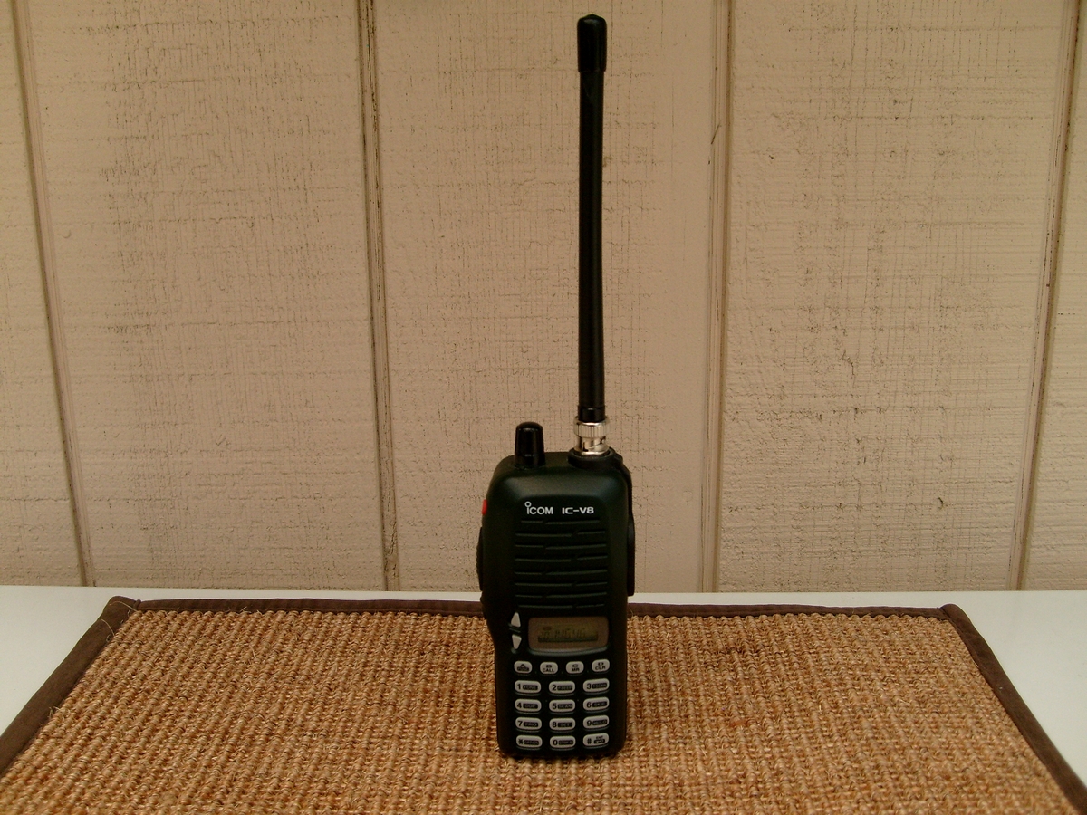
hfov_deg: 52.6
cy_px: 408
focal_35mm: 35
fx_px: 1099
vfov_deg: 40.7
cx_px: 544
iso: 80
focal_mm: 5.8
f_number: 2.8
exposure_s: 1/180
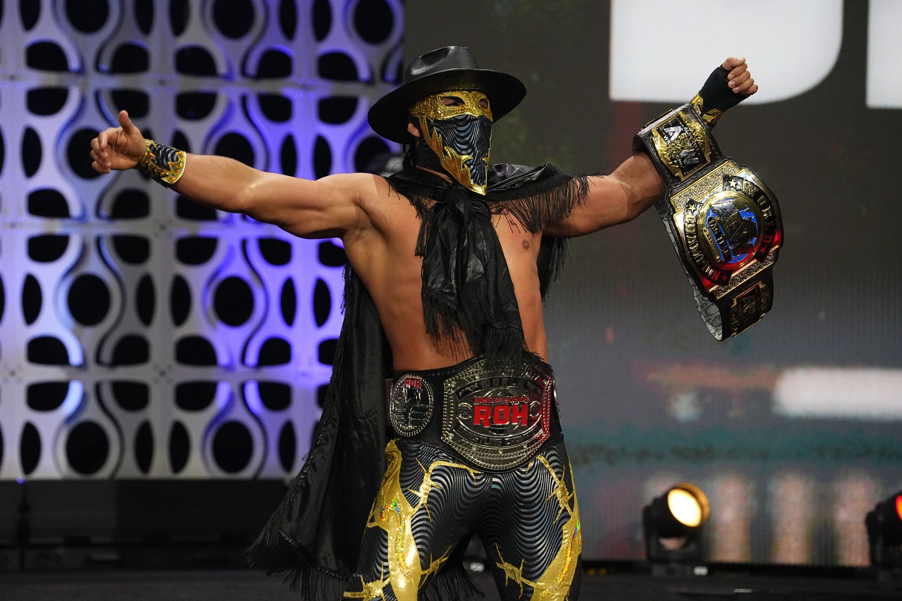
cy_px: 300
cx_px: 451
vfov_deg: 11.7
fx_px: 2931
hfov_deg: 17.5
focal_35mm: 117
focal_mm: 117
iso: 5000
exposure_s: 1/1250
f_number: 3.5
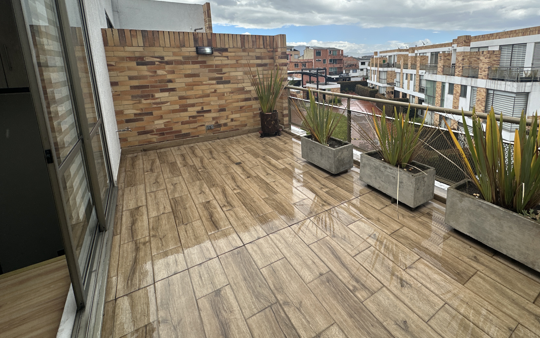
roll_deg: +1.6
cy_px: 109
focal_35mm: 18
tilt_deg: -10.1
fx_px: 265
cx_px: 320
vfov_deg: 63.2
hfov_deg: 90.1
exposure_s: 1/707
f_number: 2.2
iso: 40
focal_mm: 2.22
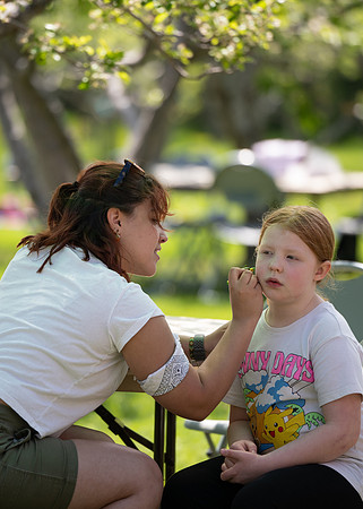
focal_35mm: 264
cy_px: 254
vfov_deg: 7.6
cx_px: 147
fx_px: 3815
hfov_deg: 5.4
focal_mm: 180
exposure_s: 1/1000
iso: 160
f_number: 2.8
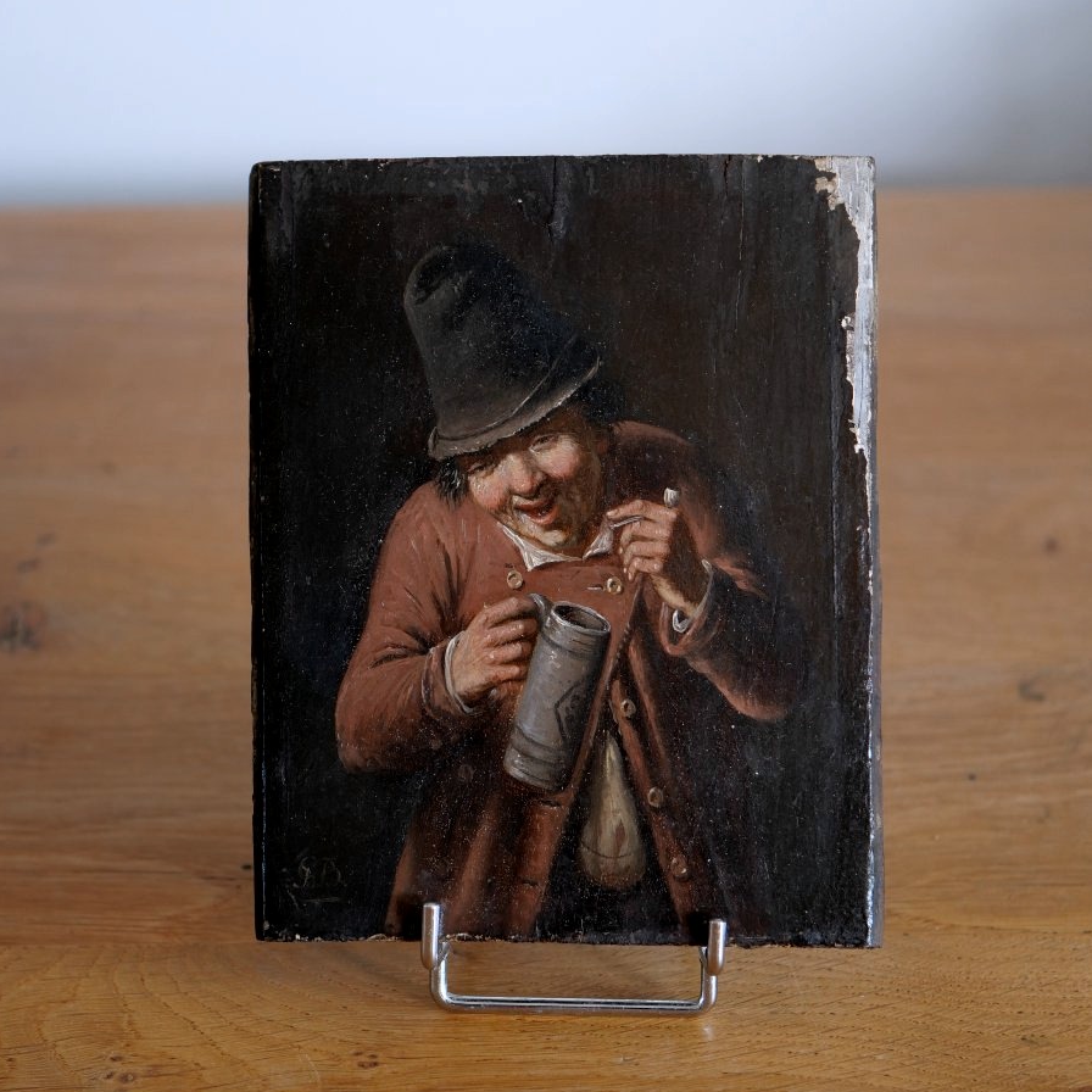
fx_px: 2534
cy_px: 612
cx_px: 545
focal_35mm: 71
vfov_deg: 24.3
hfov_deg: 24.3
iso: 400
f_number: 2.8
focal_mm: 30
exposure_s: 1/60
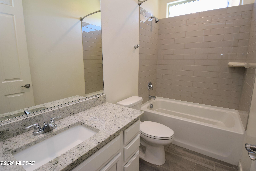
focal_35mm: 18
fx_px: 128
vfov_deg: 67.4
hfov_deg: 90.0
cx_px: 128
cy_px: 86
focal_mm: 12
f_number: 5.6
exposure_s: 1/60
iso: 500
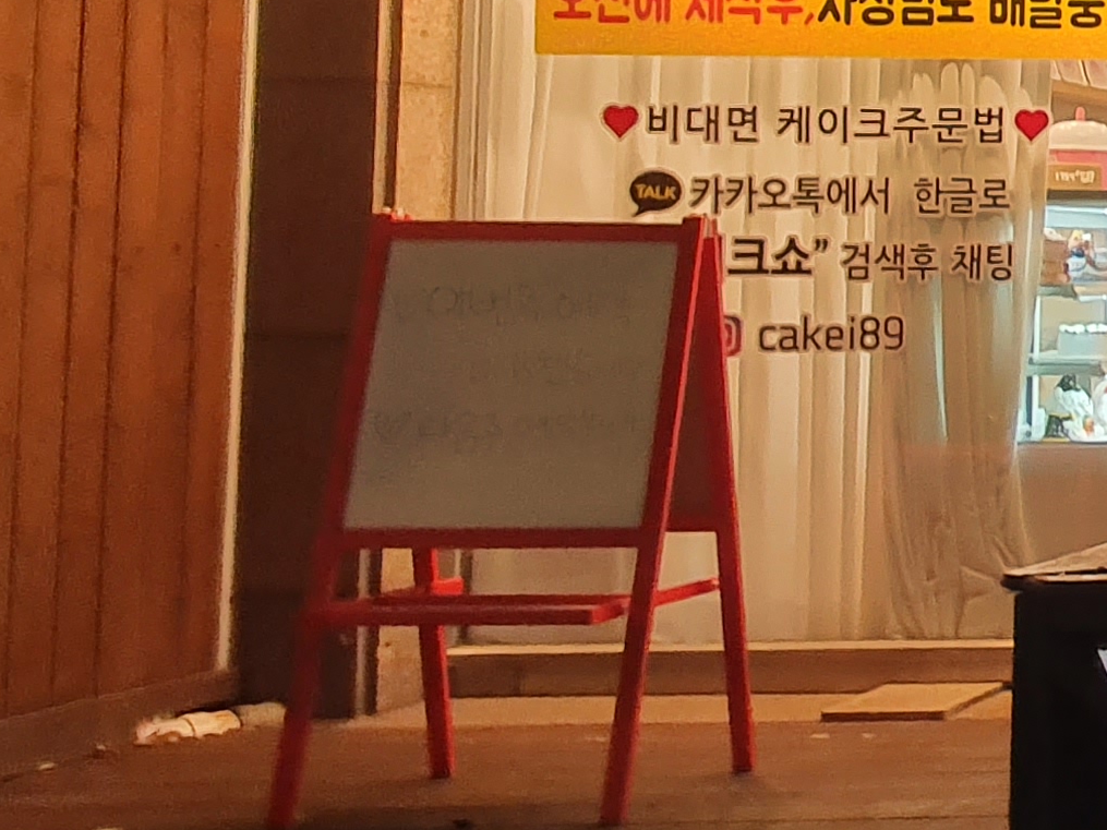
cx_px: 2145
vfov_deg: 24.5
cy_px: 178
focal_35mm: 59
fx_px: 1887
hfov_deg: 19.8
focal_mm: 1.8
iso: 64
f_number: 2.2
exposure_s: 1/60
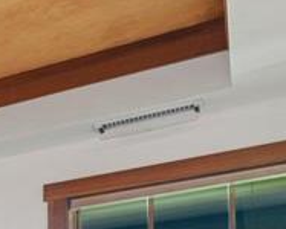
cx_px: -424
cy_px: 408
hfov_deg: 14.2
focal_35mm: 82
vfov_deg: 16.0
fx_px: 695
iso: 400
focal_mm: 16
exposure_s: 1/1.43
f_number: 8
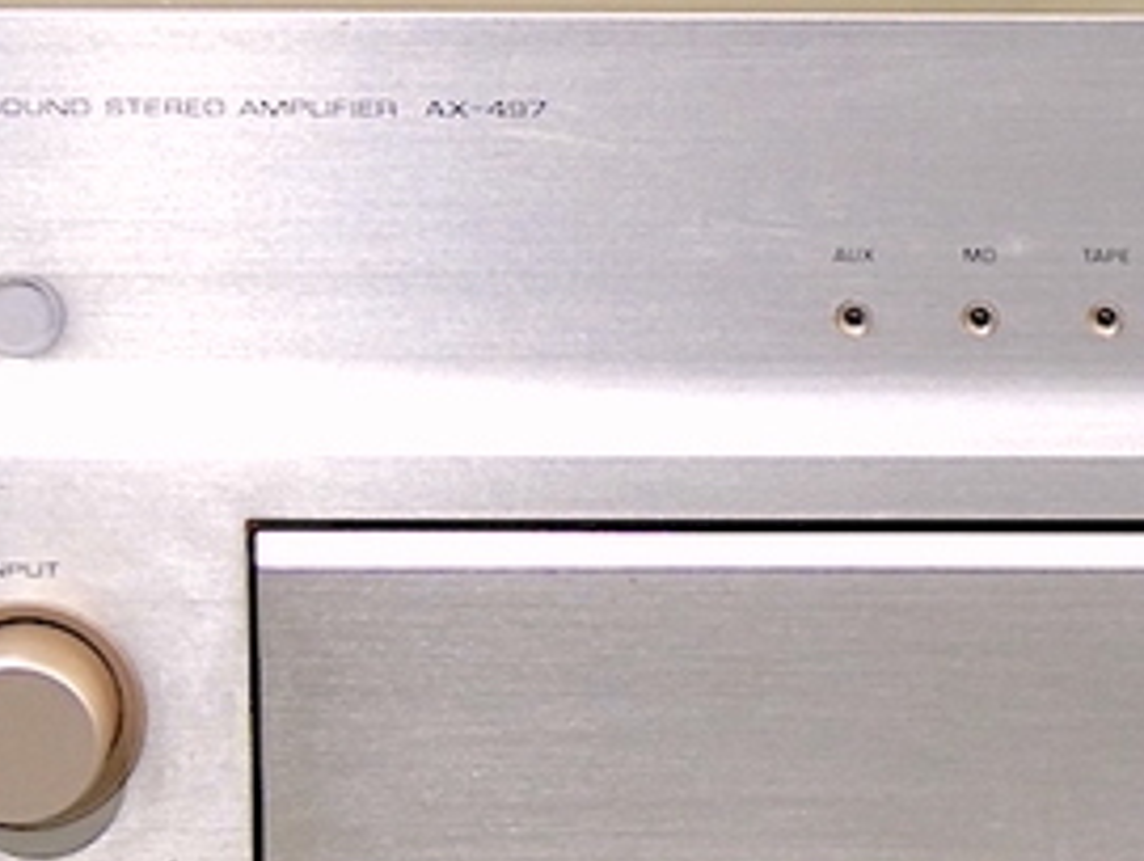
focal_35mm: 375
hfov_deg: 5.3
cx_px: 1216
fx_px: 12410
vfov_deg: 4.0
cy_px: 232
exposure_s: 1/4
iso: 100
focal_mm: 19
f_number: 5.1
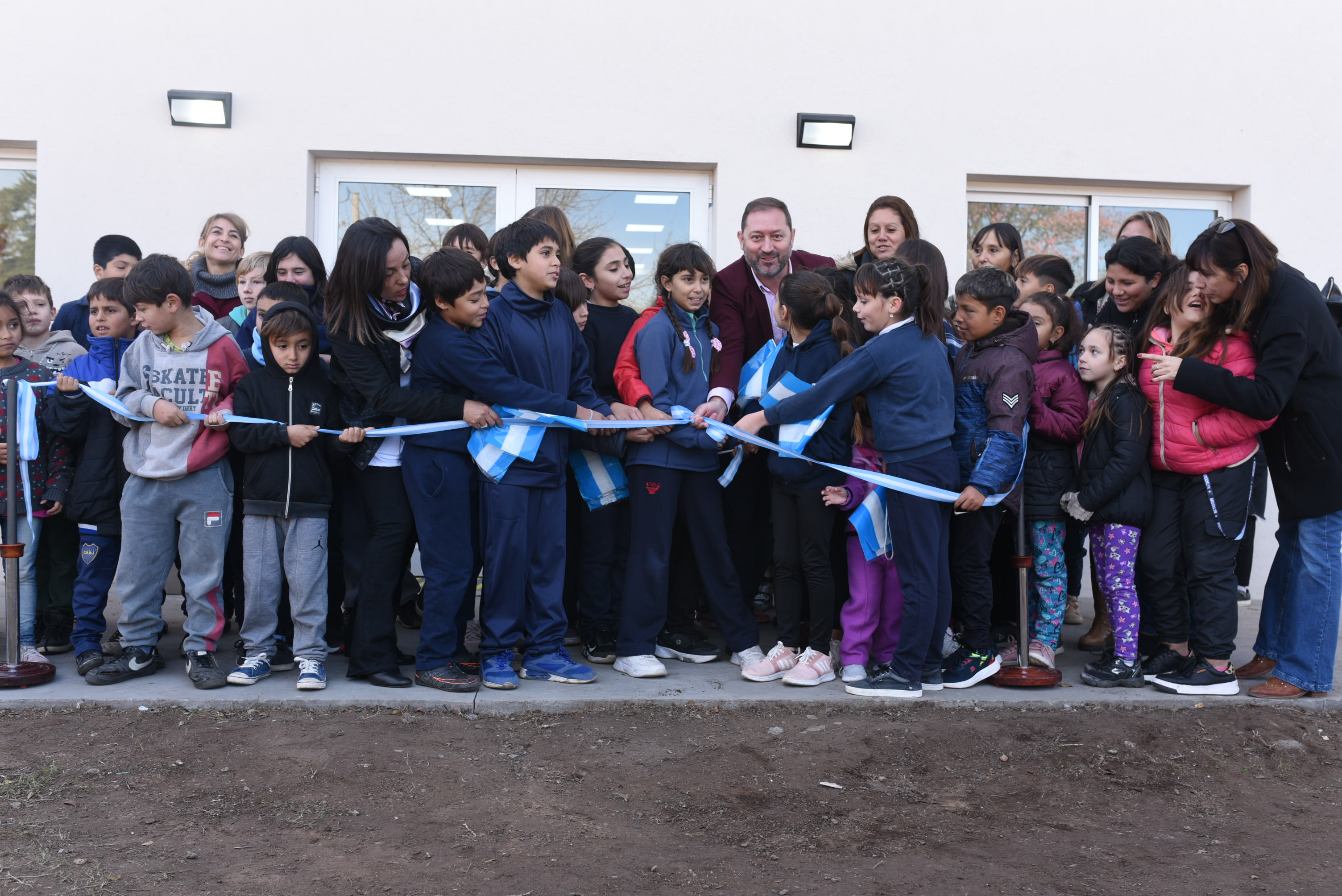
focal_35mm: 35
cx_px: 671
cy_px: 448
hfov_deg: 54.4
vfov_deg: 37.9
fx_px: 1305
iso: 400
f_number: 5.6
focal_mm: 35
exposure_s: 1/250
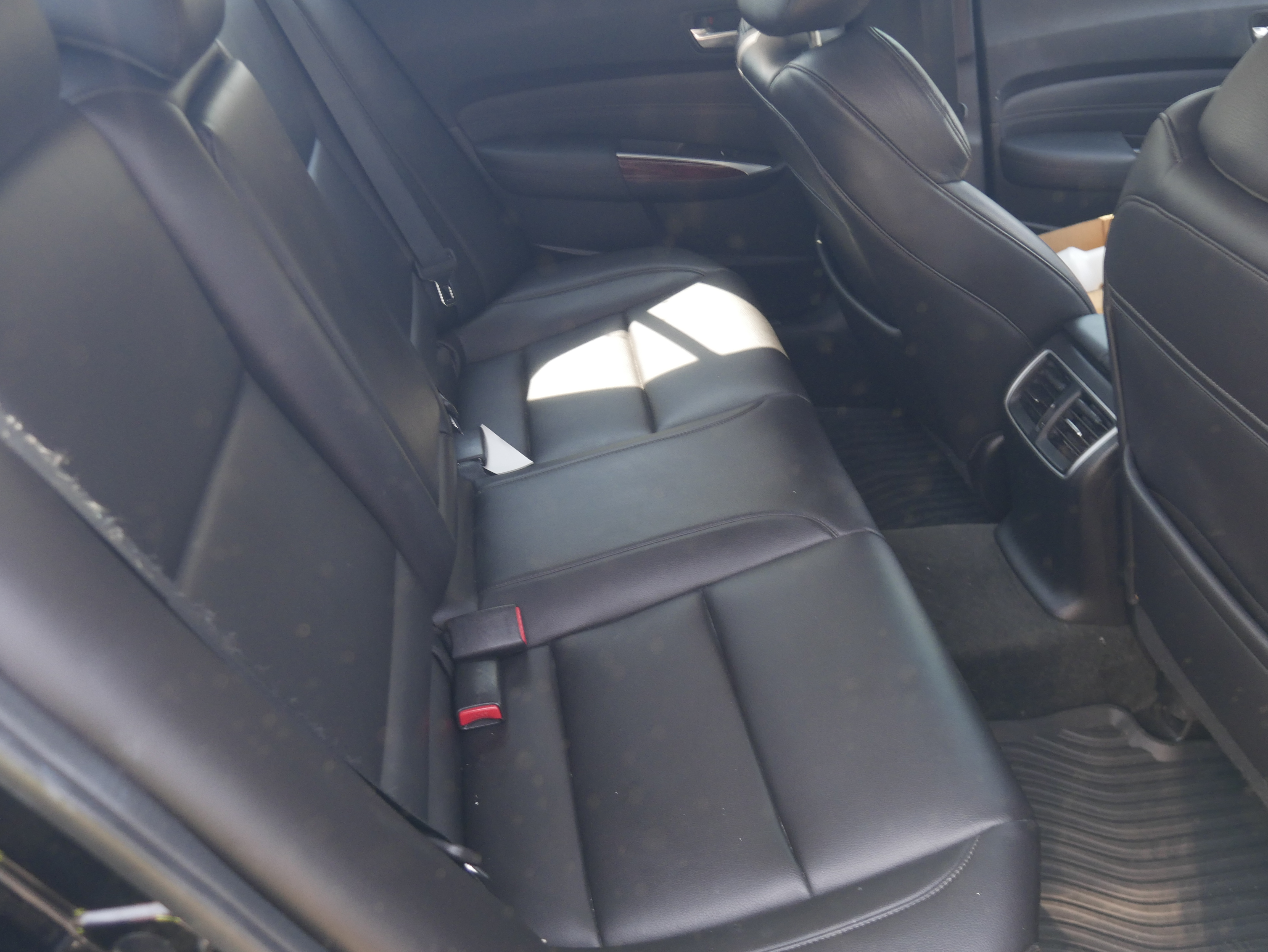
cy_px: 476
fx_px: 1173
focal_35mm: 32
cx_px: 634
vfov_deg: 44.2
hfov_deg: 56.8
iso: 500
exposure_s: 1/125
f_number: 3.6
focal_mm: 16
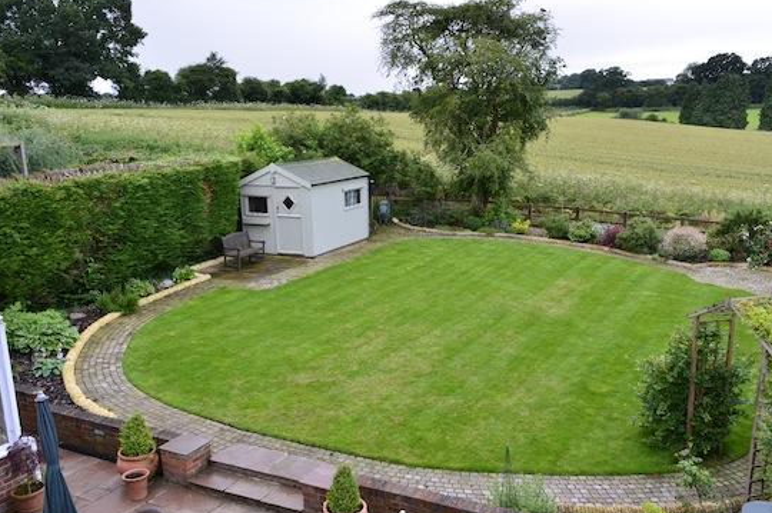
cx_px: 409
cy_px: 285
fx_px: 686
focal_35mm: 32
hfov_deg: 58.7
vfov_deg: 41.0
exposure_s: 1/40
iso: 400
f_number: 9
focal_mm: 18
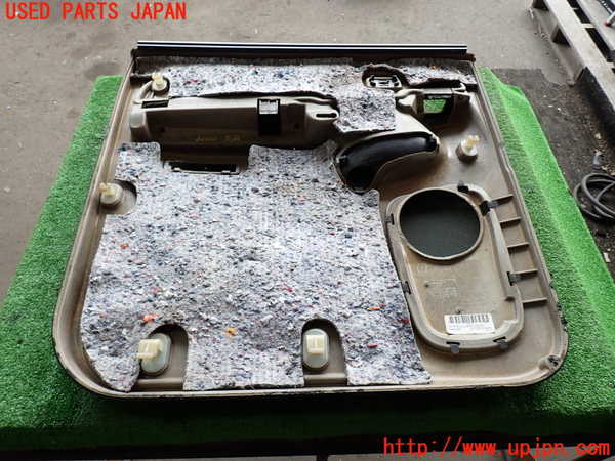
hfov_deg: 69.4
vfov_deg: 54.9
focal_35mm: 25
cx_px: 308
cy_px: 230
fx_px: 444
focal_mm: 4.5
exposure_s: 1/125
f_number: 2.8
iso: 100
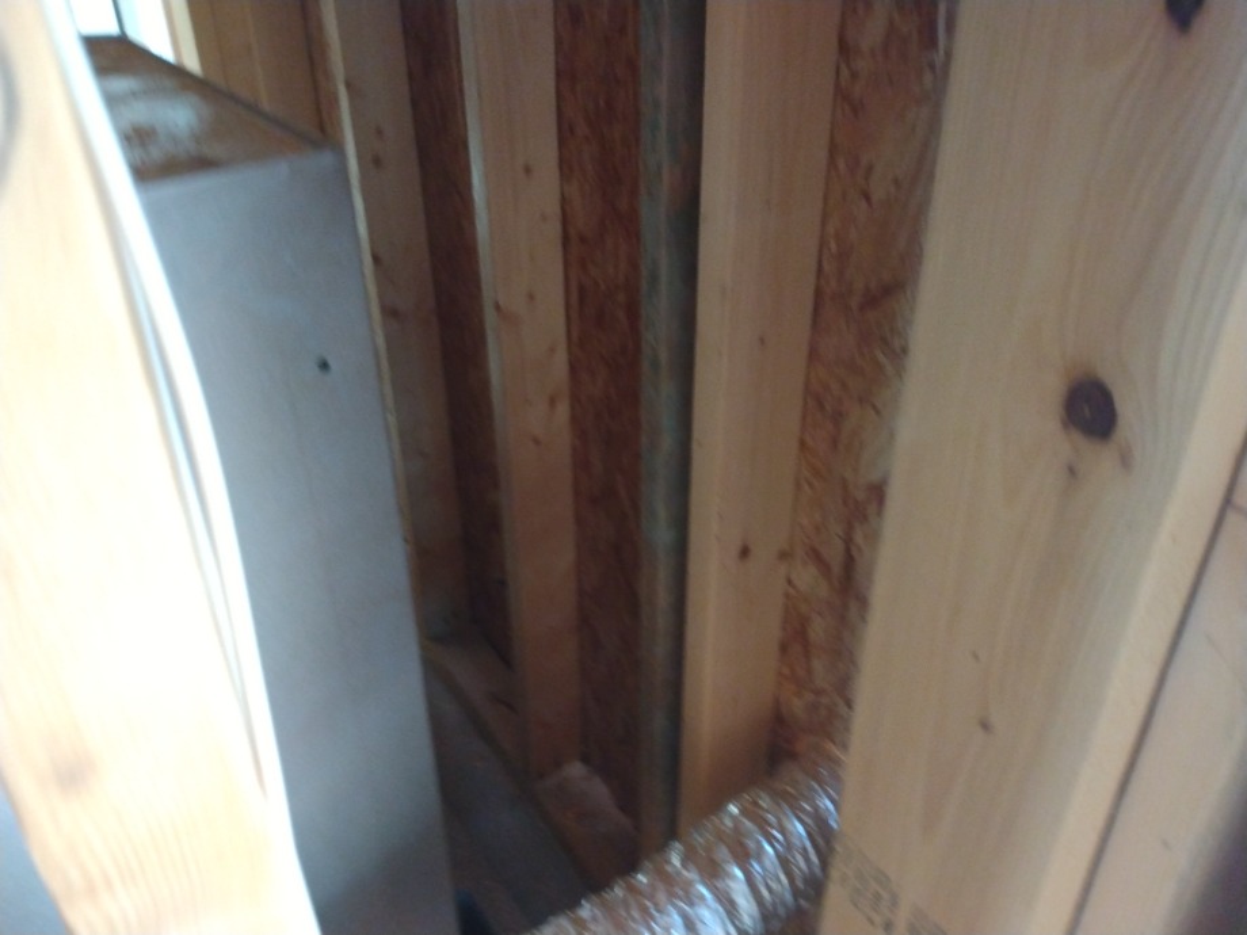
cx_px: 624
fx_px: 720
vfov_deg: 66.0
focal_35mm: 20
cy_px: 468
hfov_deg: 81.7
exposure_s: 1/30
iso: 556
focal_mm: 3.54
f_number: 2
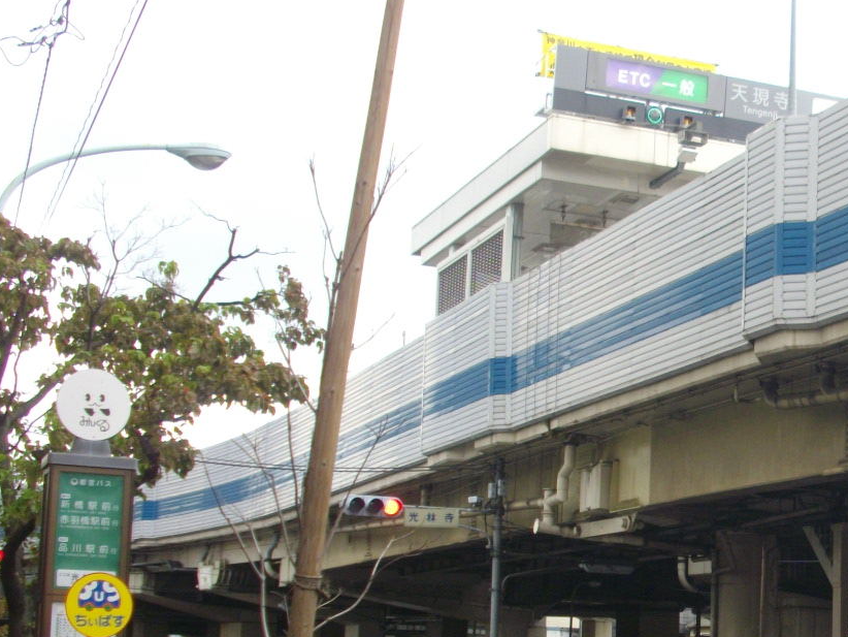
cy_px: 465
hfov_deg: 25.8
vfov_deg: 20.3
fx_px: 1764
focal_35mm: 72
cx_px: 819
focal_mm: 6.2
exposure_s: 1/320
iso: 100
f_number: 2.8
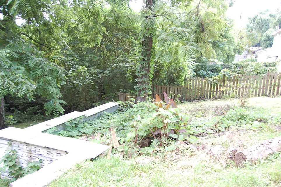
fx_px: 211
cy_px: 94
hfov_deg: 67.4
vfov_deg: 47.8
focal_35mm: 27
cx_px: 140
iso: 200
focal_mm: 18
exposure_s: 1/30
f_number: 3.5
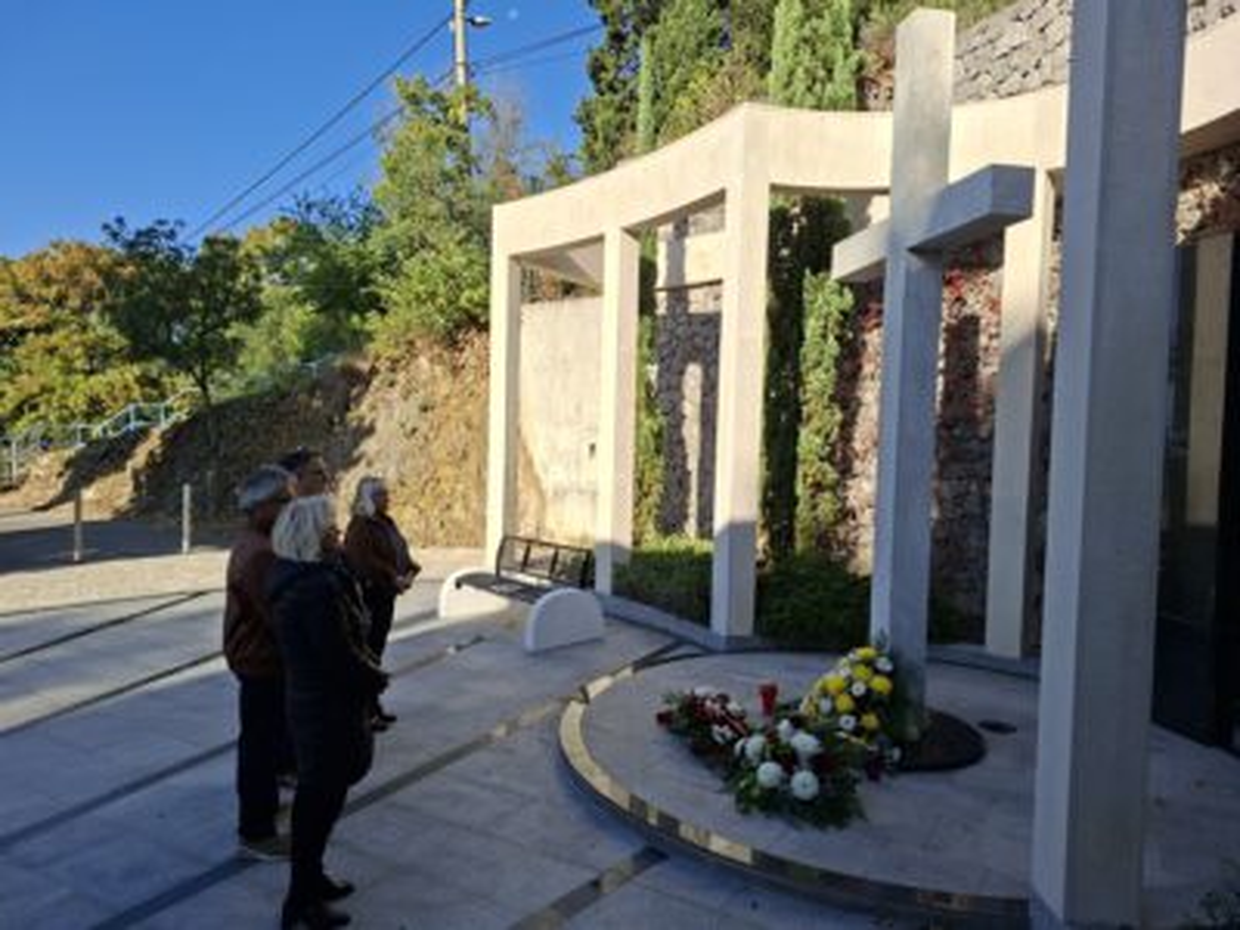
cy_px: 465
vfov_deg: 58.9
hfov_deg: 73.9
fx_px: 824
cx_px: 620
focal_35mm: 23
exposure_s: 1/1595
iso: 32
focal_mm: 5.54
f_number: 1.8
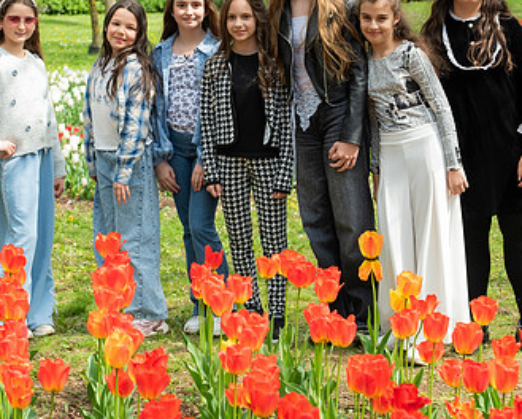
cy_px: 157
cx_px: 212
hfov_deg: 17.3
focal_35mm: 111
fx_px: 1717
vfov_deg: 13.9
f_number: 5
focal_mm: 64
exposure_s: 1/500
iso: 400
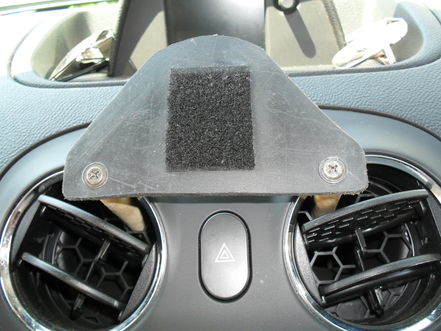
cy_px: 166
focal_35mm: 35
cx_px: 220
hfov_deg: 52.6
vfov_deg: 40.7
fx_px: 446
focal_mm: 6.3
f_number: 3.2
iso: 160
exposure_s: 1/45
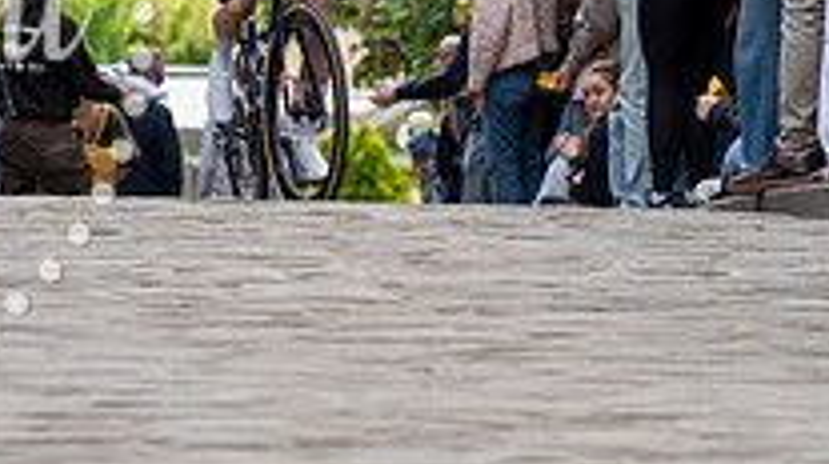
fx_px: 8521
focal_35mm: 388
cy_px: -186
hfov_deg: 5.6
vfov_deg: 3.1
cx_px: 400
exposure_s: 1/1000
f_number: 5
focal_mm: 132
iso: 640
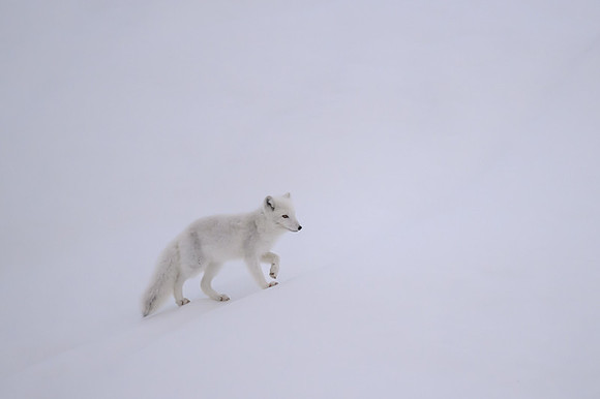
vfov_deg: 2.0
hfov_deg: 3.0
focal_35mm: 687
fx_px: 11446
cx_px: 325
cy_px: 232
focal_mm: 560
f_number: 4
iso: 2500
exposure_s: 1/1600
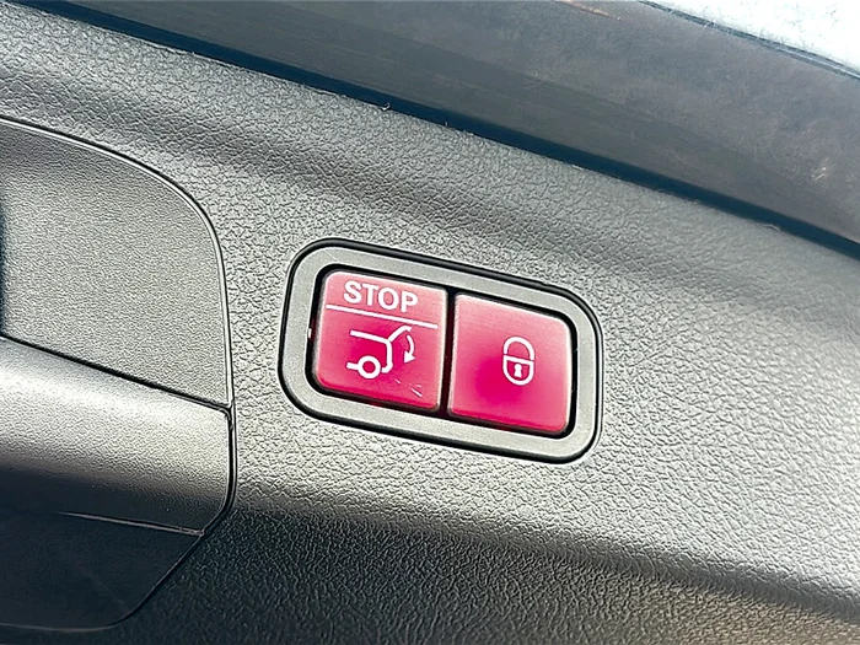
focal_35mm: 43
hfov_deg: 43.9
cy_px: 322
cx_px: 430
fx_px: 1068
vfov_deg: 33.6
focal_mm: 6.86
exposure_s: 1/114
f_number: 1.78
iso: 64
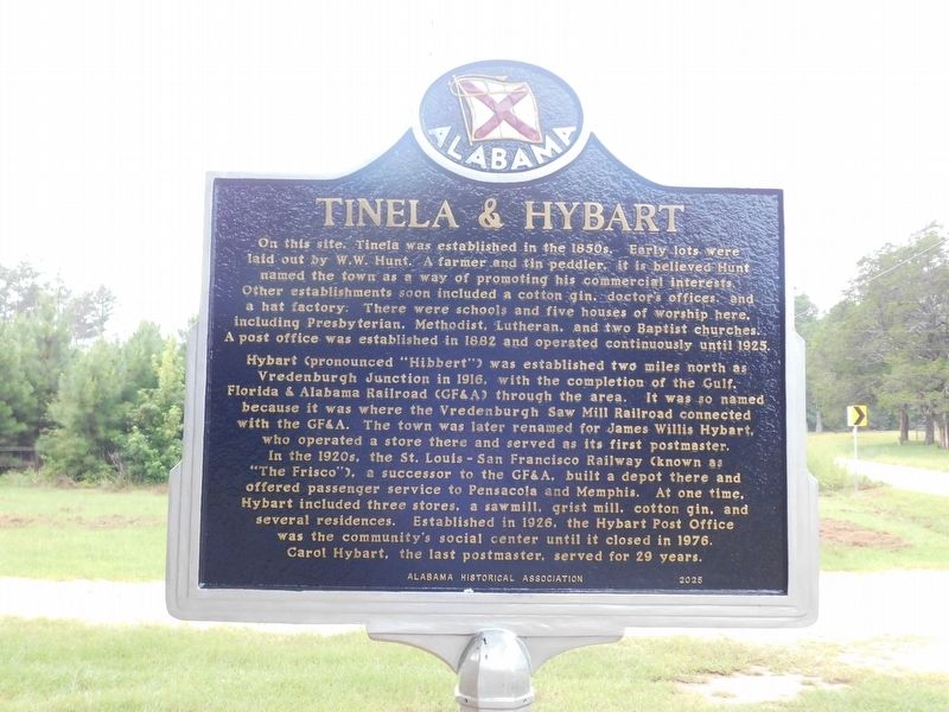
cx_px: 474
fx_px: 1097
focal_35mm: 40
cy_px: 356
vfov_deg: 36.0
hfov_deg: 46.8
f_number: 3.6
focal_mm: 7.1
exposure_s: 1/30
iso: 320
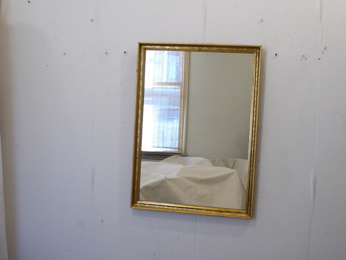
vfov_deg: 27.5
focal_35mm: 53
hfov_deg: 36.2
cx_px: 173
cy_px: 130
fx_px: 530
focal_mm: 9
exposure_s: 1/50
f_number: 4.1
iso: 400
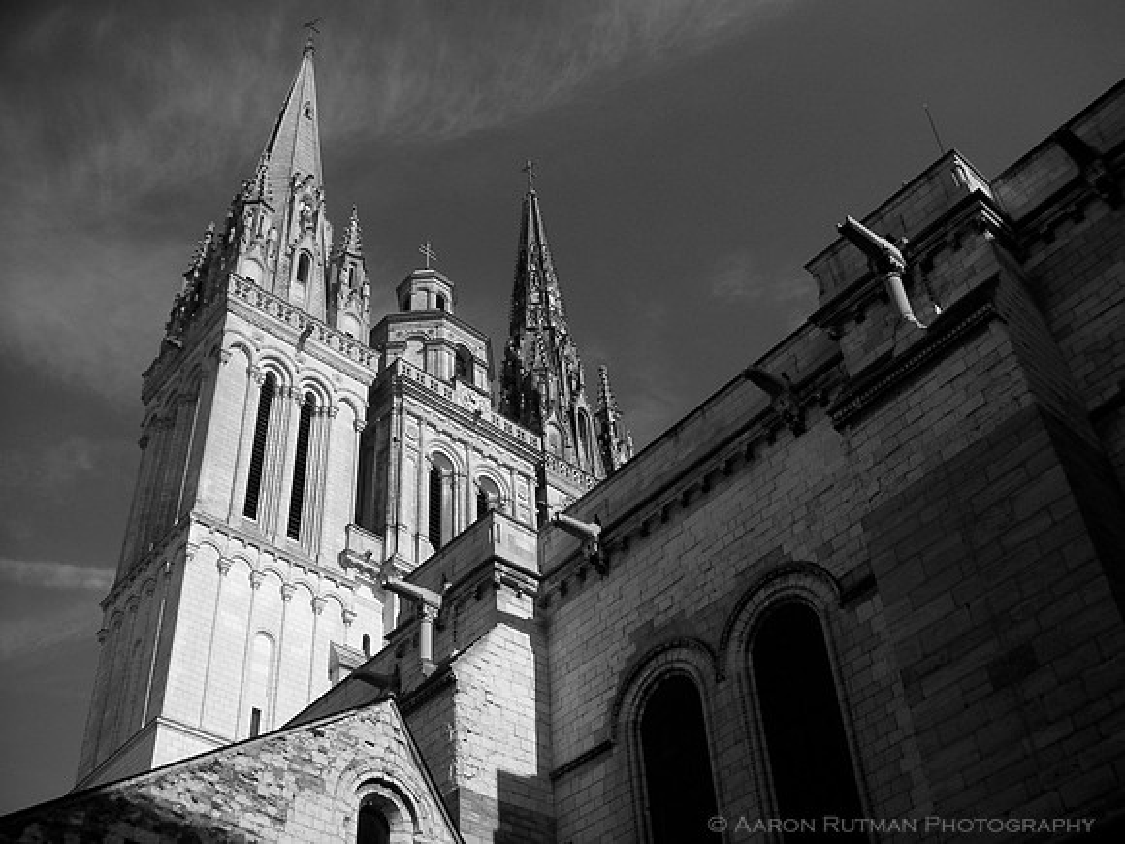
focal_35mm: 38
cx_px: 562
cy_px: 422
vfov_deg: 37.7
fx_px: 1235
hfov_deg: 49.0
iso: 50
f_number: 6.7
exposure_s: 1/350
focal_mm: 6
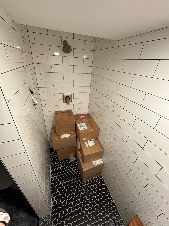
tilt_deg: -29.6
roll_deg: -4.2
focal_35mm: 14
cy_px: 113
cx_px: 84
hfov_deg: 85.7
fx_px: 91
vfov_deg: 102.1
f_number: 2.2
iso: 200
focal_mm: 2.22
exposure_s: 1/60
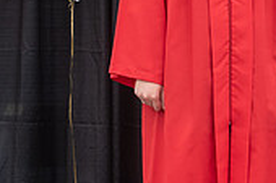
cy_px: 60
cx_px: 277
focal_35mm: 213
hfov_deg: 9.6
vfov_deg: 6.4
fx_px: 1631
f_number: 5
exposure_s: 1/320
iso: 500
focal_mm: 48
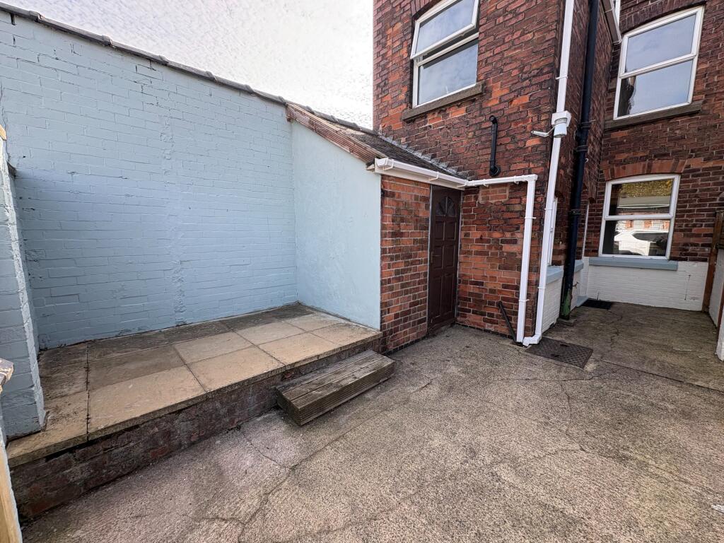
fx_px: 293
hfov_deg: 102.1
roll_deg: +0.0
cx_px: 362
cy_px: 272
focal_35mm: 14
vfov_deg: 85.7
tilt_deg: -7.1
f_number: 2.2
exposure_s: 1/364
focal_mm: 2.22
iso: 40
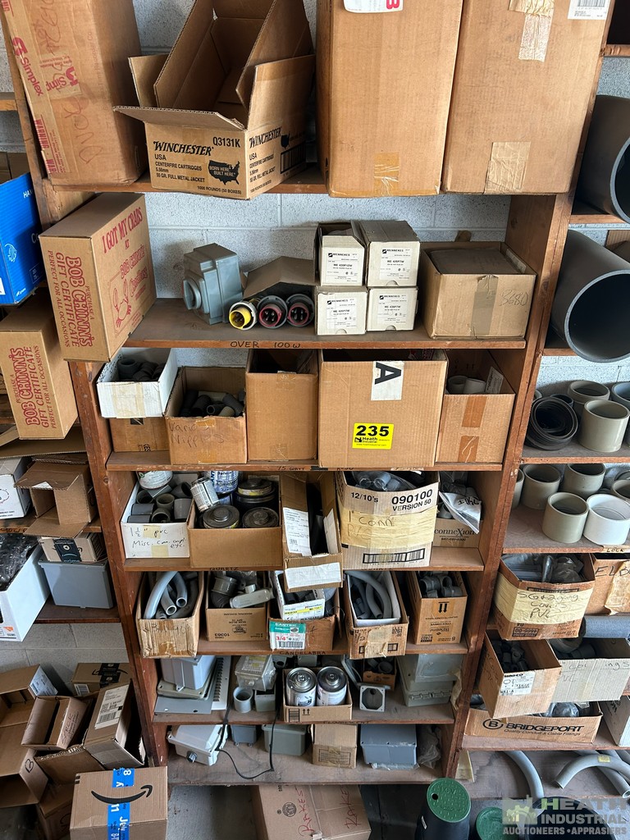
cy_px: 420
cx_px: 315
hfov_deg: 53.1
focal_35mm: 26
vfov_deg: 67.3
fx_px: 631
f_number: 1.5
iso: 125
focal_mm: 5.7
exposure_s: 1/120
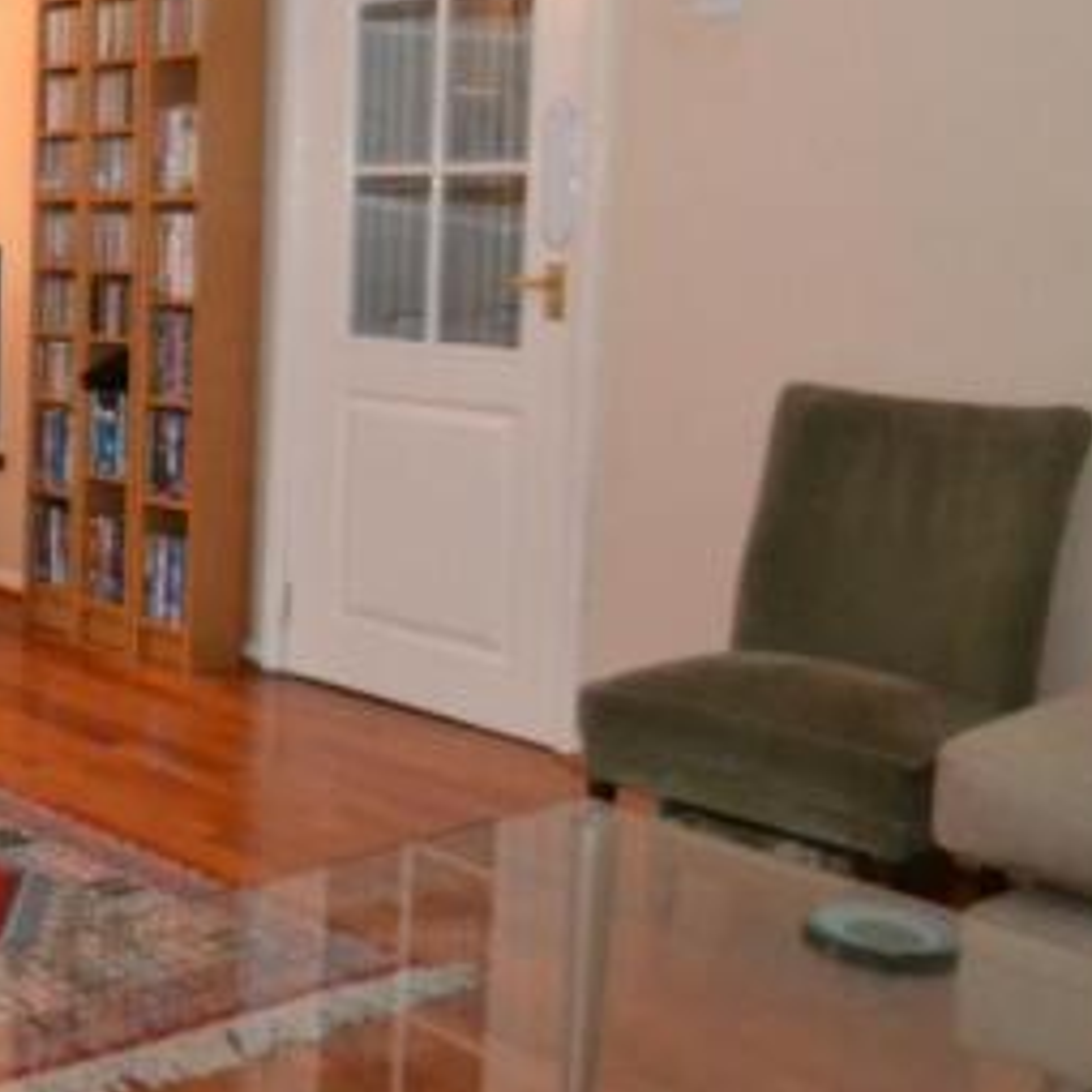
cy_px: 319
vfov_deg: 34.1
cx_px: -186
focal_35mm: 49
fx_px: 1752
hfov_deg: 30.0
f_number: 4
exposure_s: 1/60
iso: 3200
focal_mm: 15
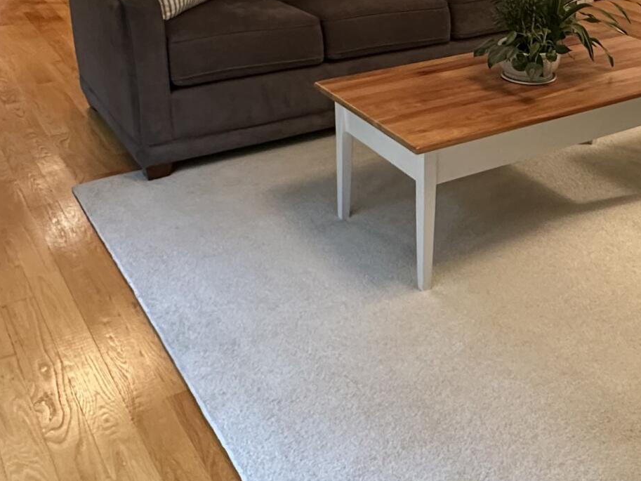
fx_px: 852
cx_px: 477
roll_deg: -1.8
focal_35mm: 46
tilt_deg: -18.0
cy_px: 67
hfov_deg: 40.1
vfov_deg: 30.4
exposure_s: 1/60
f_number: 2.2
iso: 400
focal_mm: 2.22
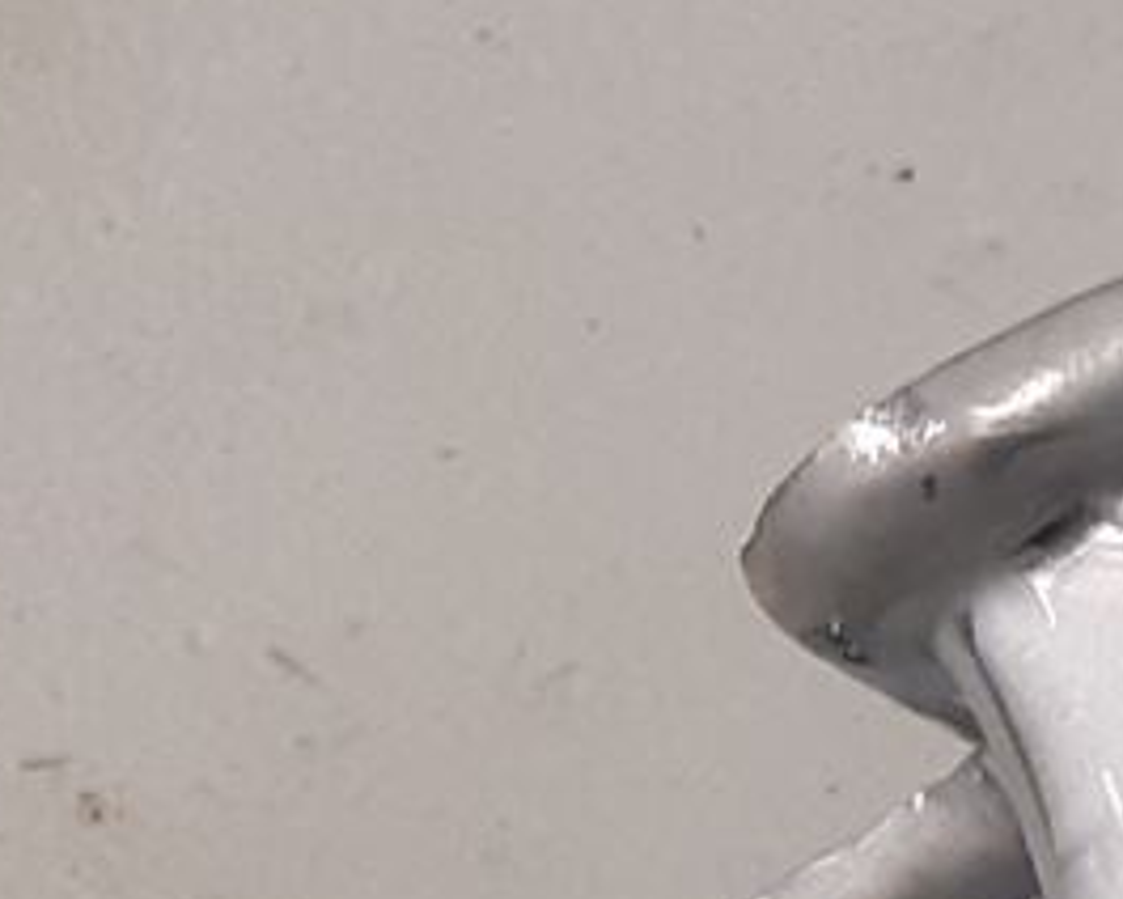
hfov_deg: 8.4
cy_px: 1438
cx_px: 3327
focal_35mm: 196
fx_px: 6514
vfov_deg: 7.7
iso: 160
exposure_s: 1/50
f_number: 1.7
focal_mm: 3.93
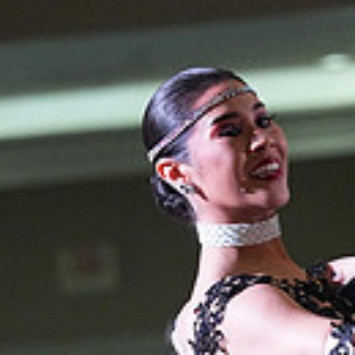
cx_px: 416
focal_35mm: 756
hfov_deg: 2.3
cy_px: 674
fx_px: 8772
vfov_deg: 2.3
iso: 6400
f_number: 4.5
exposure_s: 1/400
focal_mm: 200
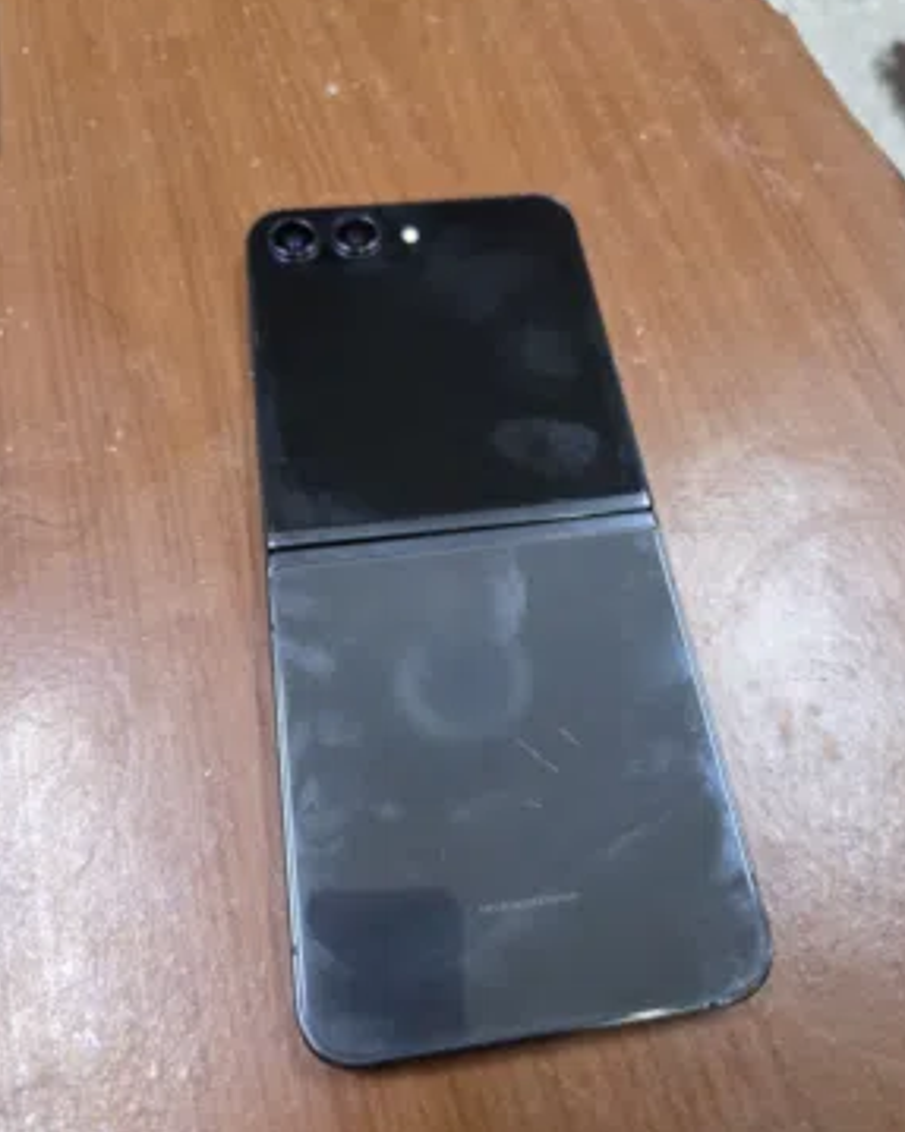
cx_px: 464
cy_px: 558
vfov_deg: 68.1
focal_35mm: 25
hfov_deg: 56.8
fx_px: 837
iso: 640
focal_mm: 6.3
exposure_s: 1/100
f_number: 1.7
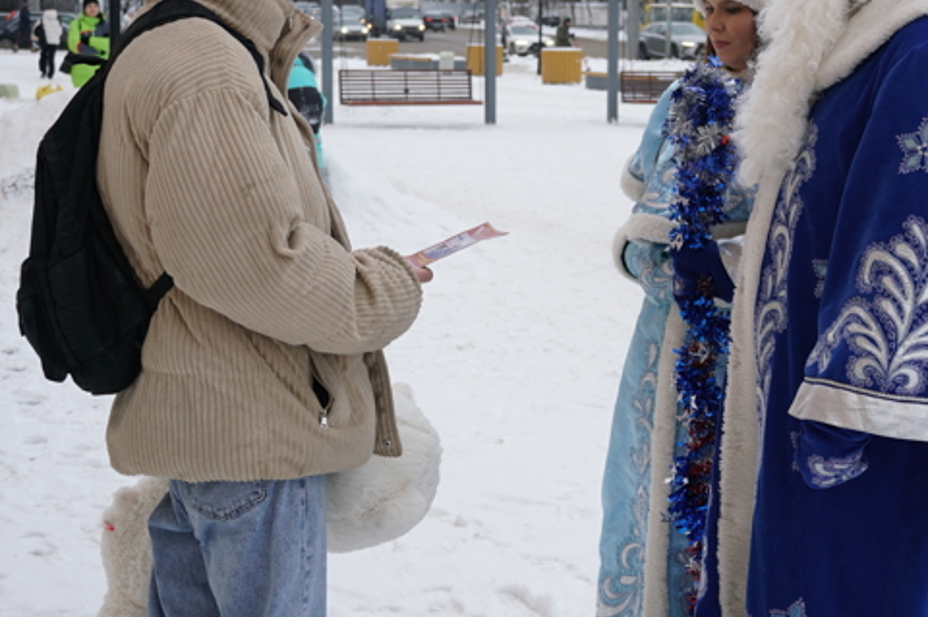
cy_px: 219
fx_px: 1874
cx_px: 661
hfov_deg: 27.5
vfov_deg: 18.6
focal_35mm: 73
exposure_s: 1/60
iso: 100
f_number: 5
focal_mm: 31
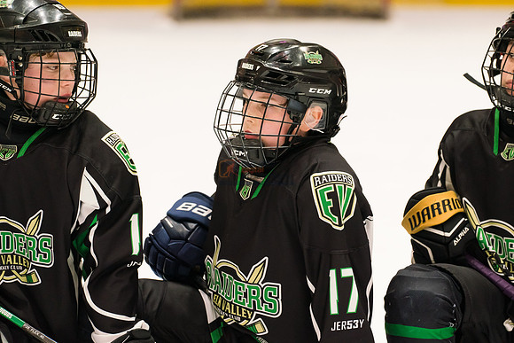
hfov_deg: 10.3
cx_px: 279
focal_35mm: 200
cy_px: 114
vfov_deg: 6.9
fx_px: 2858
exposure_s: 1/640
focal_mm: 150
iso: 2000
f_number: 4
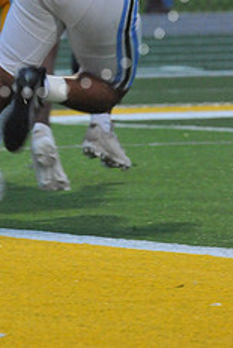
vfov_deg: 1.8
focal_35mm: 1123
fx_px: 10885
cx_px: 27
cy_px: -86
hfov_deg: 1.2
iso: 6400
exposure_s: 1/200
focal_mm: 450
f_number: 11
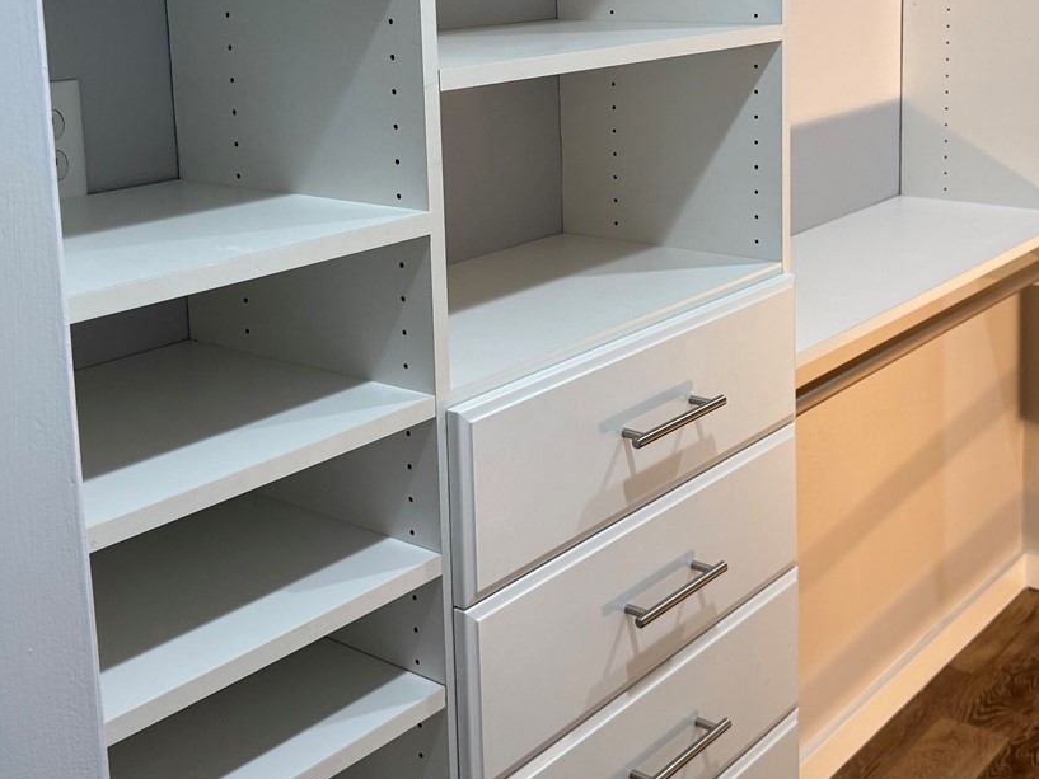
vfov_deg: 30.1
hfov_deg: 40.3
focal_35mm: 47
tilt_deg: -6.9
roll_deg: +1.5
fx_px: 1411
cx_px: 605
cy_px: 146
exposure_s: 1/120
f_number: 1.78
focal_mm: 6.76
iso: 100
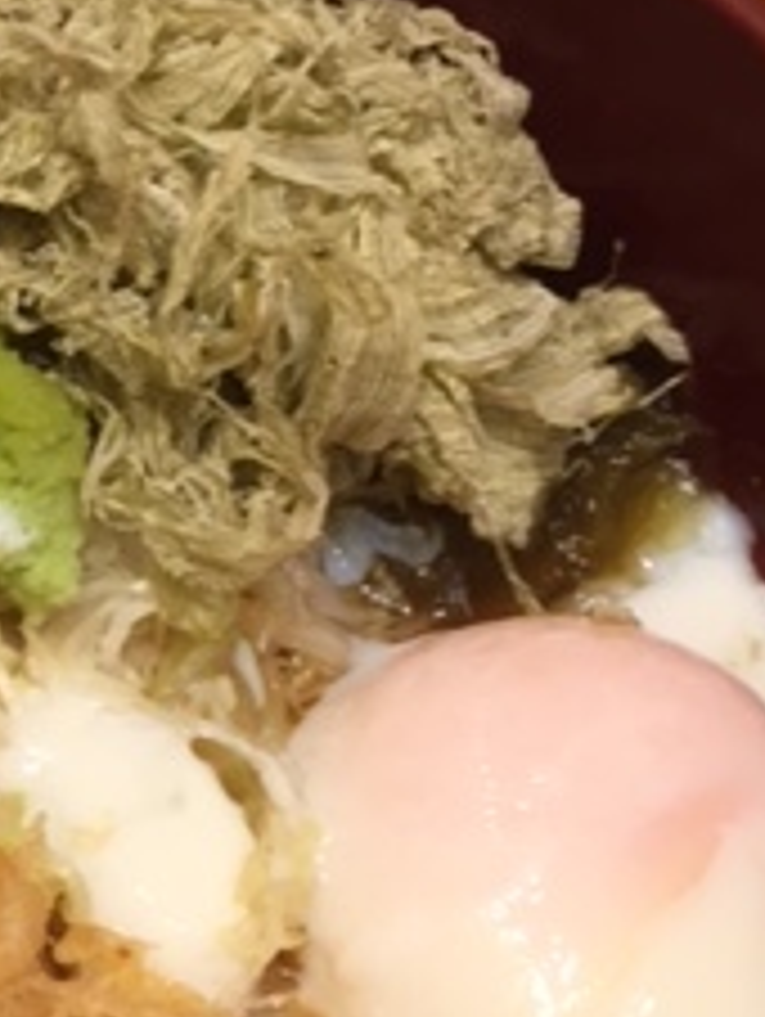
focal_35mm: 82
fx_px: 2412
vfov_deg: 23.8
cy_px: 405
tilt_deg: -50.3
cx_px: -86
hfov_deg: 17.4
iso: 80
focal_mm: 4.15
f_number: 2.2
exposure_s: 1/33
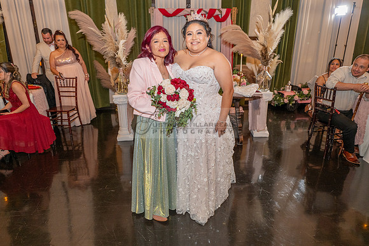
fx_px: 246
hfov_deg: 73.7
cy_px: 123
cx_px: 184
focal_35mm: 24
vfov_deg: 53.2
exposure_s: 1/200
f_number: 2.8
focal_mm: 24
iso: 1600
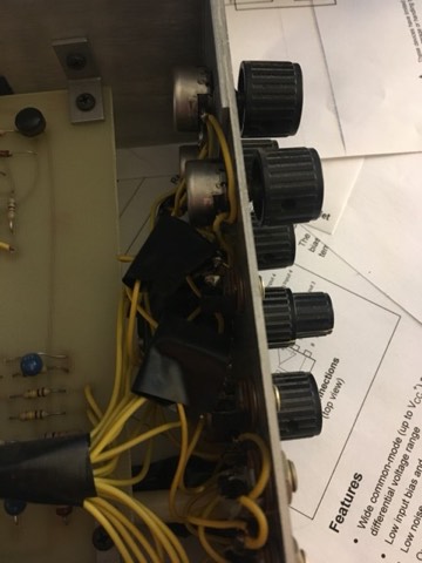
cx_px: 211
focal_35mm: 29
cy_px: 282
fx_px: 471
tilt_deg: -75.5
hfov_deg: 48.2
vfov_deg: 61.7
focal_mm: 4.15
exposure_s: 1/17
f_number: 2.2
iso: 200
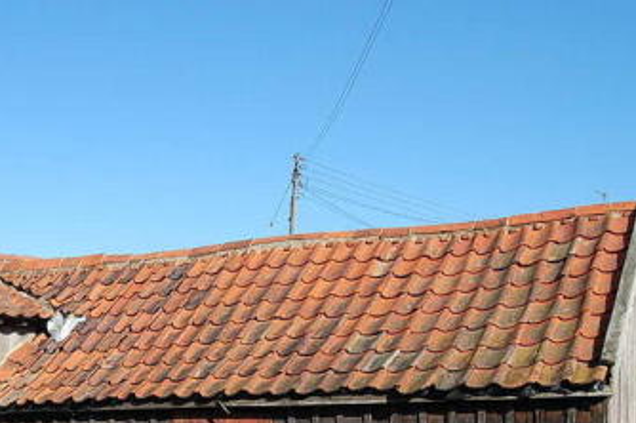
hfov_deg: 34.5
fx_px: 988
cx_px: 118
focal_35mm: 56
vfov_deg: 23.5
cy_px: 385
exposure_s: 1/250
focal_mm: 19
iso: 200
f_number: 8
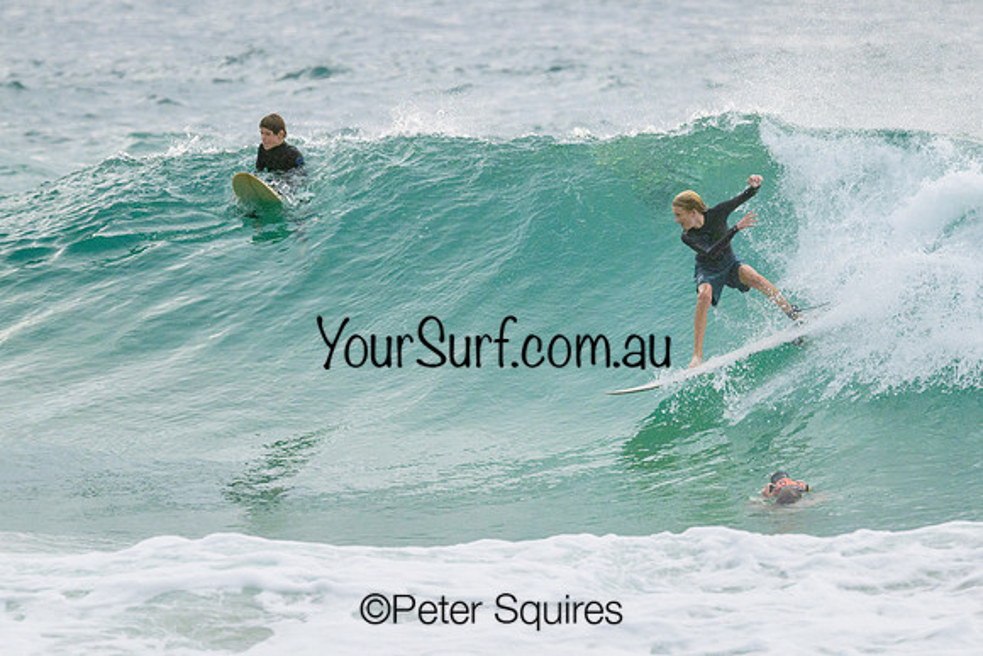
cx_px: 662
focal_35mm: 702
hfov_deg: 2.9
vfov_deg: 2.0
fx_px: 19163
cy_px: 332
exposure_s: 1/2000
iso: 1400
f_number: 11
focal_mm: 510
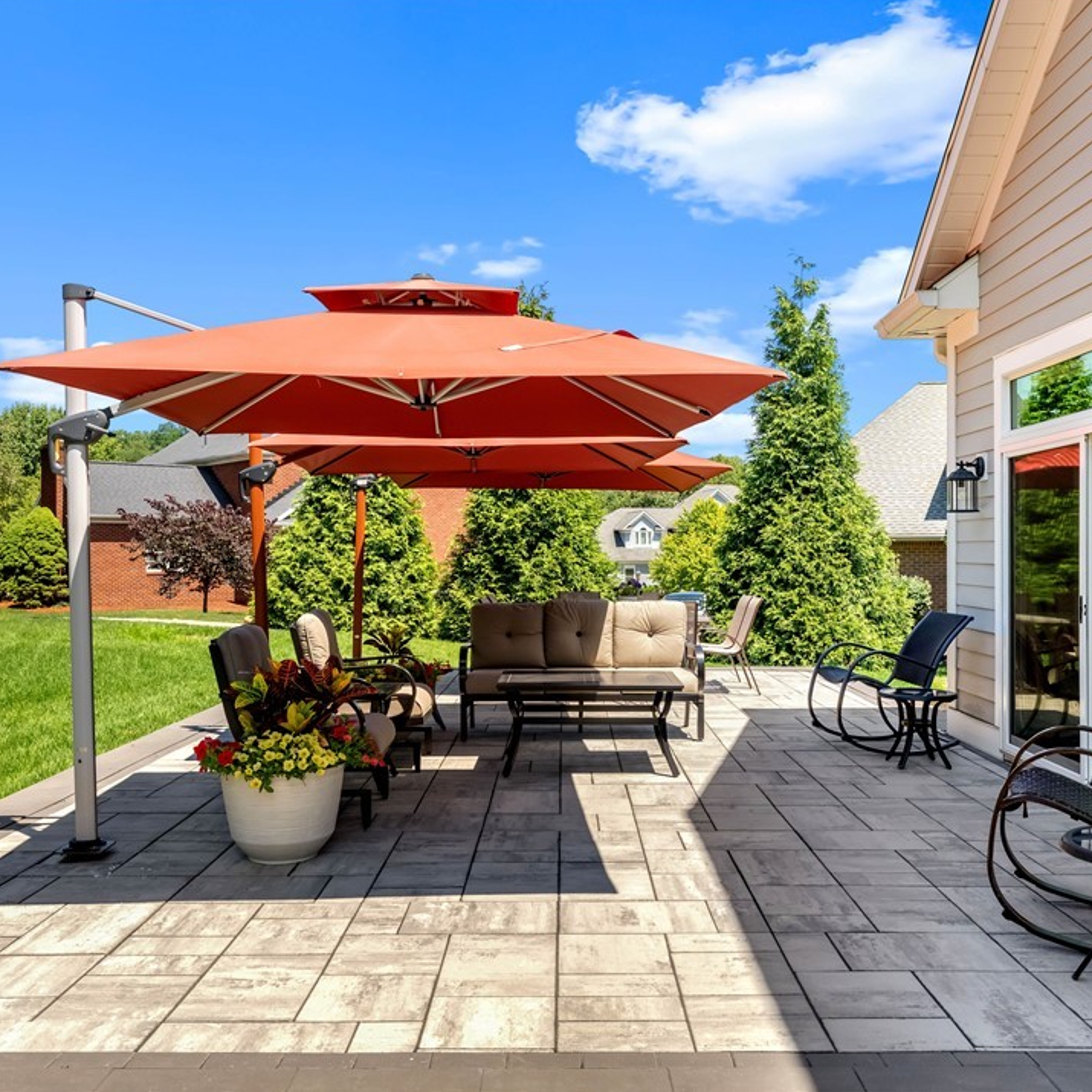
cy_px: 541
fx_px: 1106
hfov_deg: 52.5
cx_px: 525
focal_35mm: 31
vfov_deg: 52.5
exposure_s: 1/500
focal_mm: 24
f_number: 8
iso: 400
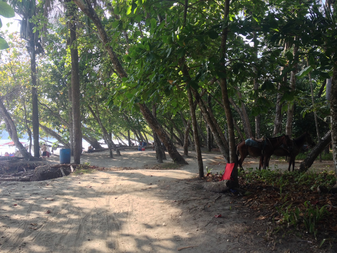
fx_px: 341
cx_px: 168
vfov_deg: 40.7
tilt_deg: +0.0
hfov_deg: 52.6
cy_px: 126
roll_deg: +0.0
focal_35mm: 35
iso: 50
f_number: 2.4
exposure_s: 1/308
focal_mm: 4.28
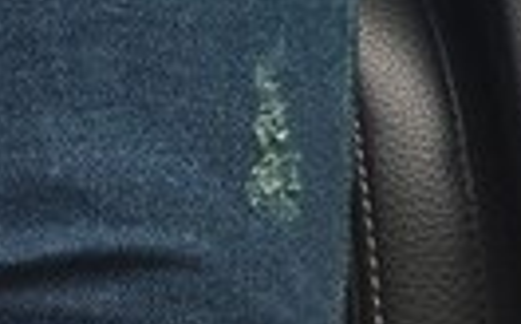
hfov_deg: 12.8
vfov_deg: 7.7
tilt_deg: -49.0
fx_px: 2183
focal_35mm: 154
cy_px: -551
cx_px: 809
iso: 40
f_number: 2.2
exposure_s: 1/100
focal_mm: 4.15
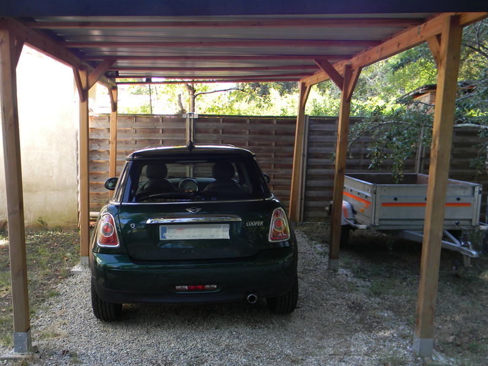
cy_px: 220
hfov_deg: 52.4
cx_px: 209
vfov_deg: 40.5
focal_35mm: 35
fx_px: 493
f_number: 3.5
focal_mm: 5
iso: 80
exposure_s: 1/42.4
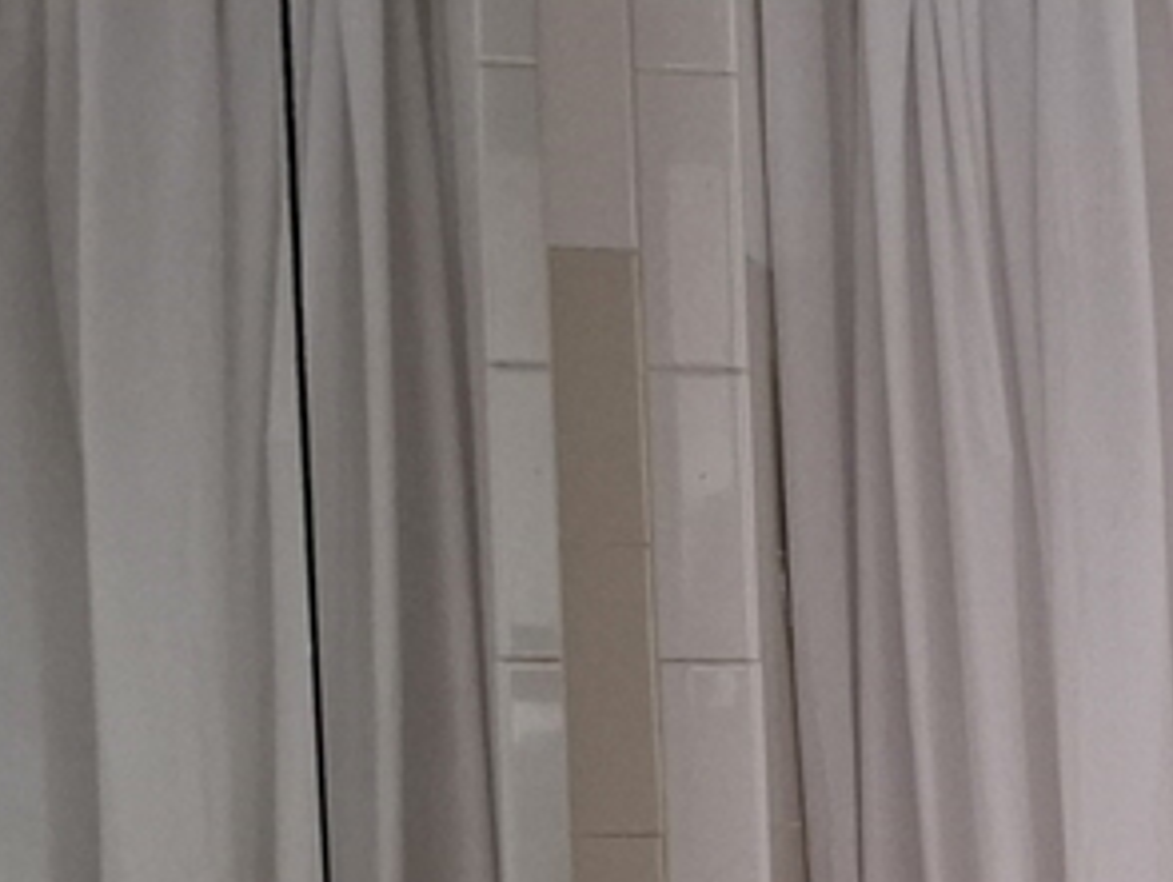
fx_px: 2950
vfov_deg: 16.4
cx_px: 1795
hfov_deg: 19.4
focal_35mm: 87
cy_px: 1038
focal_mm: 4.69
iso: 250
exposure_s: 1/40
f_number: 1.8
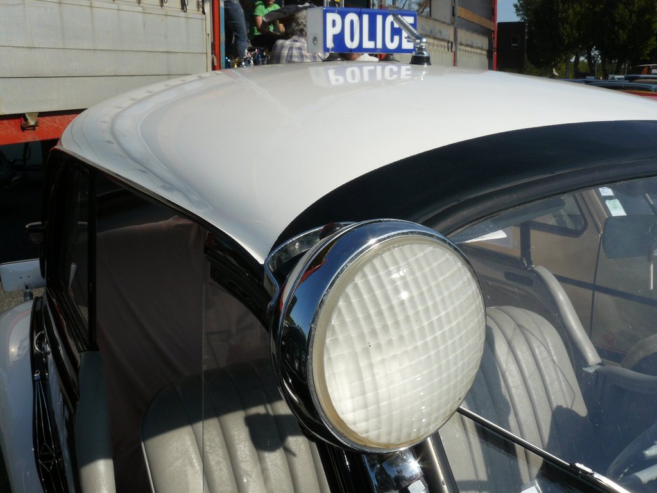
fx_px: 683
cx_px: 328
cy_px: 246
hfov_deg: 51.4
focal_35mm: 36
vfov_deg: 39.7
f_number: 7.1
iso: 100
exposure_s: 1/400
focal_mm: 6
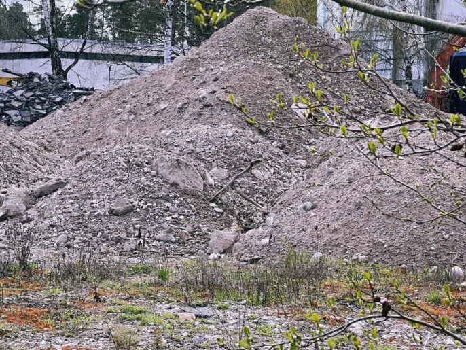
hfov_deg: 19.4
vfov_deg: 14.7
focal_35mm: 101
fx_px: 1360
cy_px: 203
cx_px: 202
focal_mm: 9
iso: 32
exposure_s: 1/187
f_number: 2.8
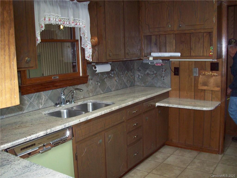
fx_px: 246
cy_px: 89
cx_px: 118
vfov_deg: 39.7
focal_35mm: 36
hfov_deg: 51.4
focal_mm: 6
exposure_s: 1/64
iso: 200
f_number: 2.7
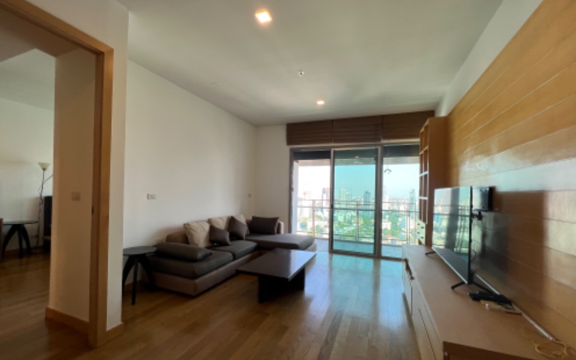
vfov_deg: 78.5
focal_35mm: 14
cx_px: 290
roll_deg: -2.2
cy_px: 191
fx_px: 220
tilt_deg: -0.8
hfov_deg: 105.3
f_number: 1.8
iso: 32
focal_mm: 1.57
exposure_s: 1/128
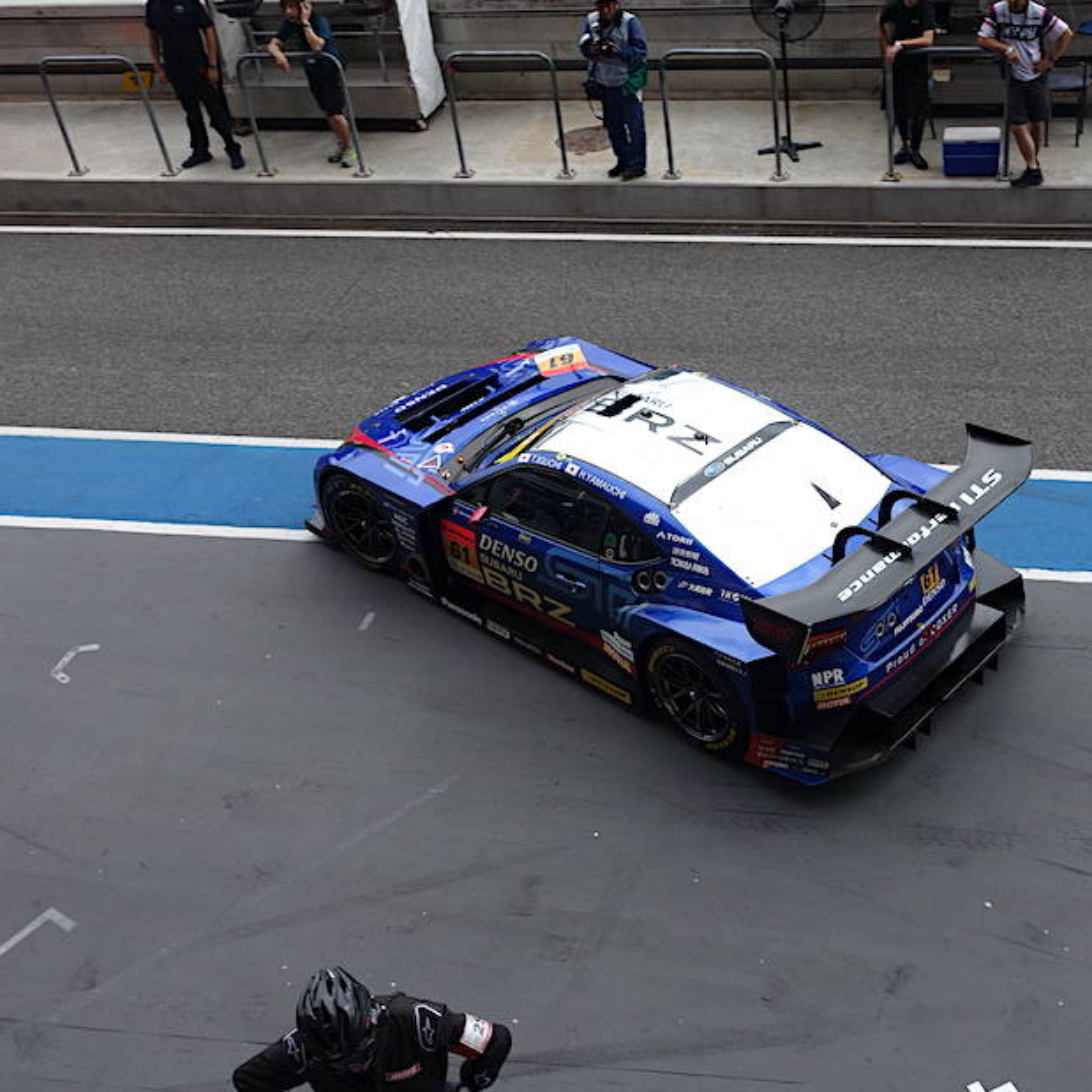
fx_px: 1428
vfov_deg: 41.9
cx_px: 741
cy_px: 548
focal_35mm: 40
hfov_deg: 41.2
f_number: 5.6
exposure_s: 1/400
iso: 125
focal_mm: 11.33
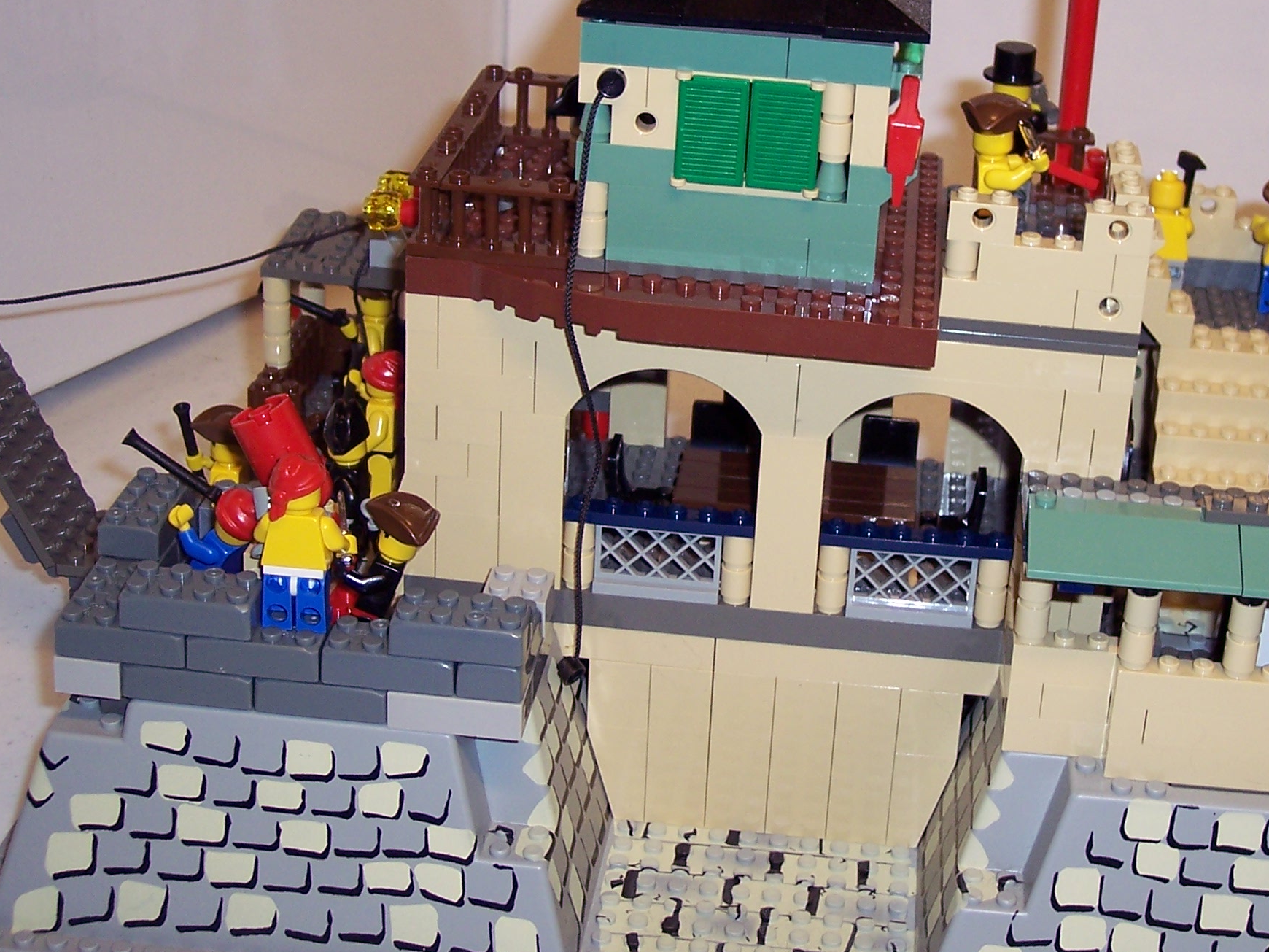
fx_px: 2346
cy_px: 332
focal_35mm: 64
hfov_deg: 30.2
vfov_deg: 22.9
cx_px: 783
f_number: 2.8
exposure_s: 1/60
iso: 100
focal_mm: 8
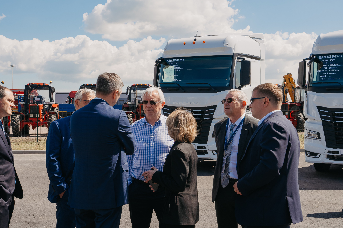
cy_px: 114
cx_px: 172
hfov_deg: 43.6
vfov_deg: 29.9
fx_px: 429
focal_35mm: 45
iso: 160
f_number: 11
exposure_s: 1/200
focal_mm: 45
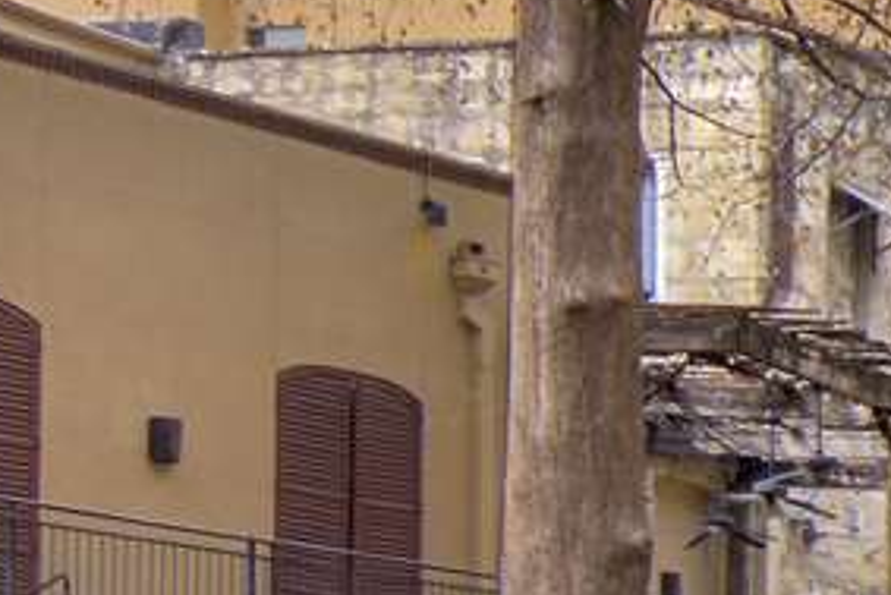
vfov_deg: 8.6
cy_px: 417
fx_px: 3937
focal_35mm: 159
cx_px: 2062
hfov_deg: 11.1
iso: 250
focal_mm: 20
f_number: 7.1
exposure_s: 1/400
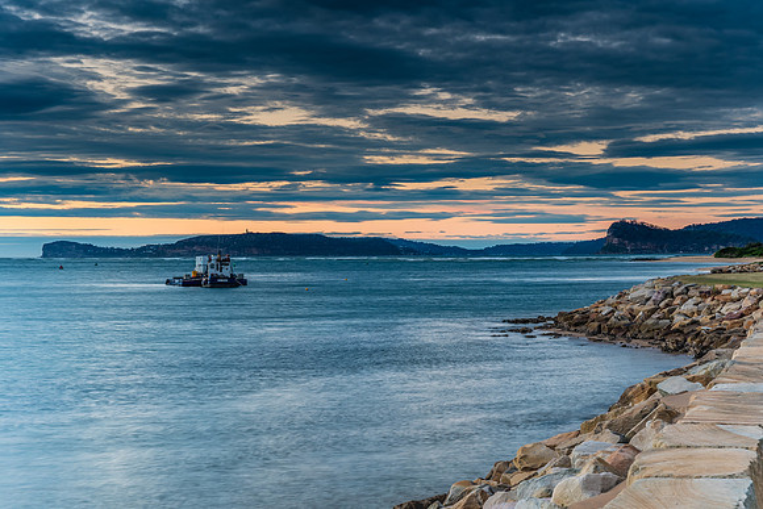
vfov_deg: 18.6
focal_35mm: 73
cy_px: 254
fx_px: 1550
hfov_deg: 27.7
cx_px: 382
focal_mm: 48
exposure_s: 1.3
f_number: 9
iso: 80
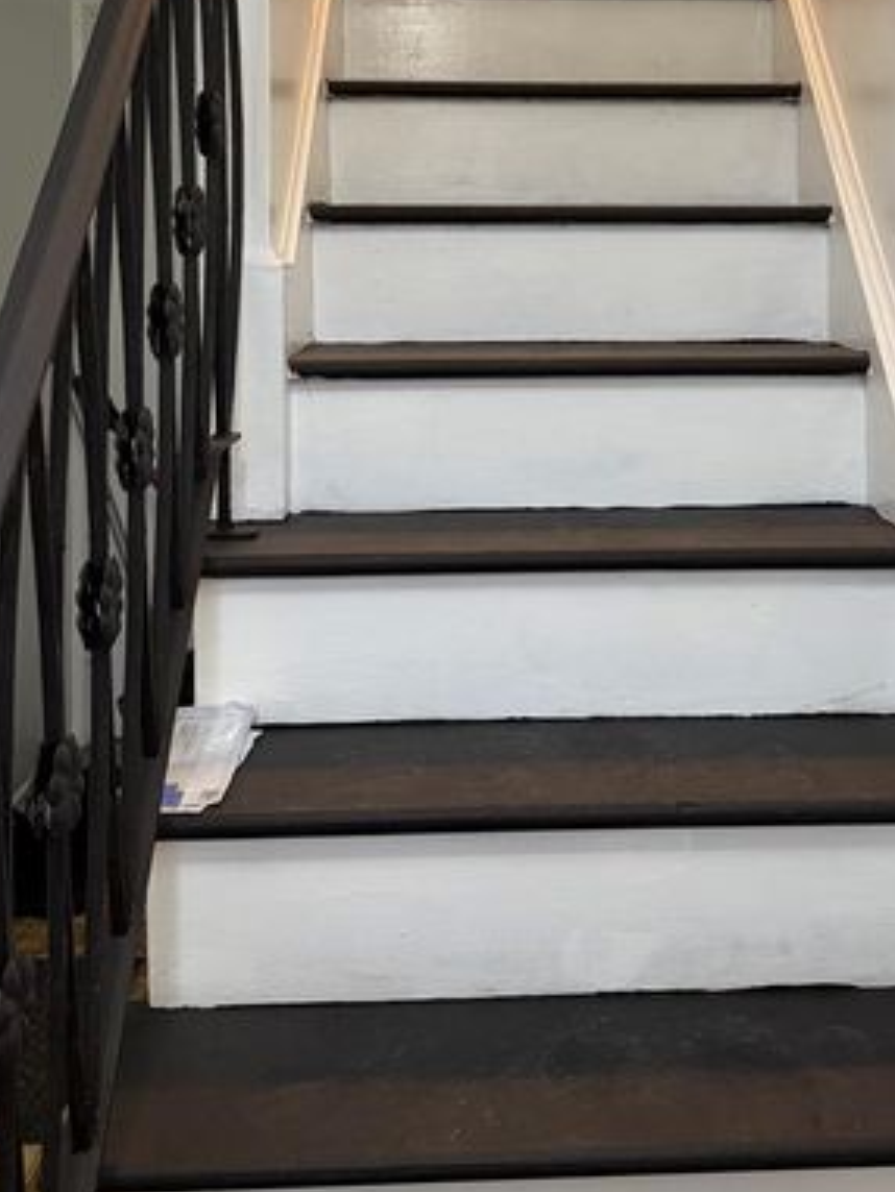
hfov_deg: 34.1
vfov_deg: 43.3
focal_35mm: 42
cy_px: 296
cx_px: 582
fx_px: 1447
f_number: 1.78
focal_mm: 6.76
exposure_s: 1/60
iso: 320
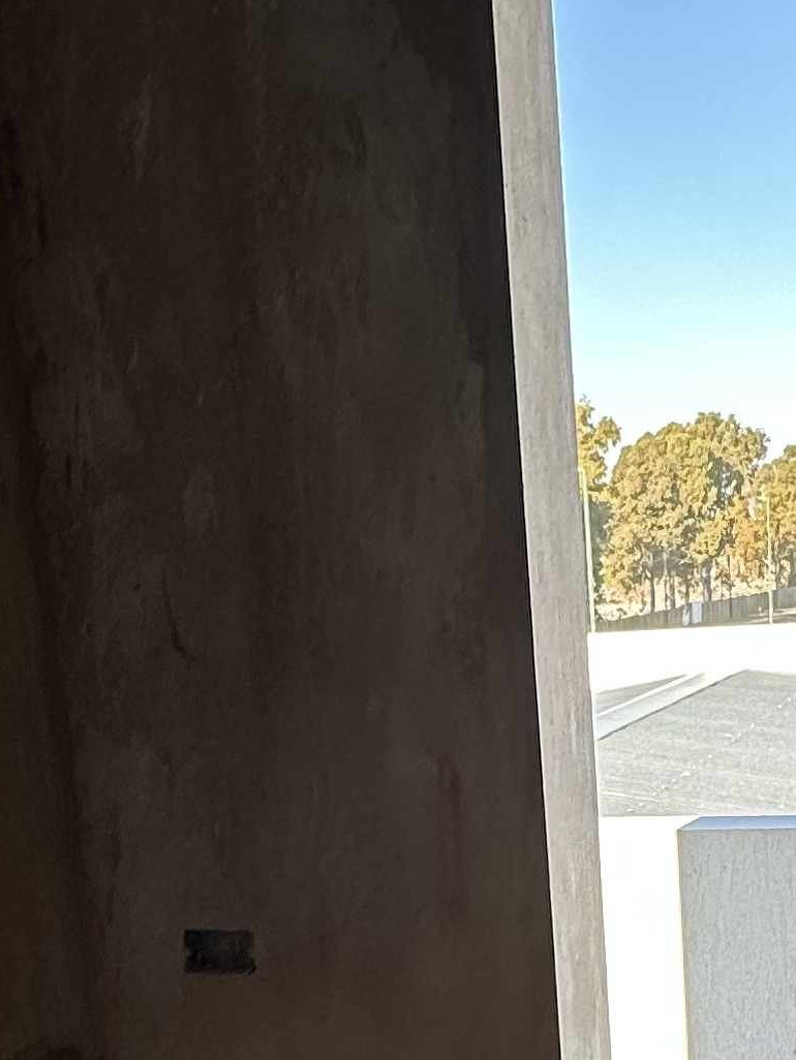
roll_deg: +3.1
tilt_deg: -10.8
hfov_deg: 26.5
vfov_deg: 33.7
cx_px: 459
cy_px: 870
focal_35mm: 55
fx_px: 1686
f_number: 2.2
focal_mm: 2.22
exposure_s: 1/189
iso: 40
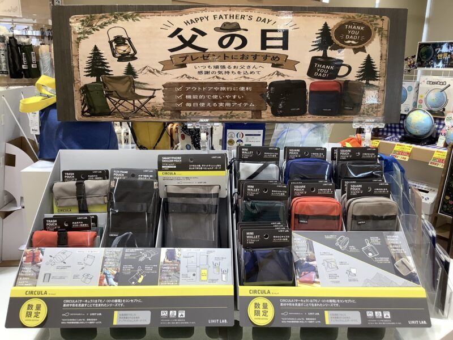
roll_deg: -0.9
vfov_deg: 45.4
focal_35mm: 31
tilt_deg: -15.2
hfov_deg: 58.4
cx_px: 226
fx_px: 406
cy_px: 170
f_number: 2.4
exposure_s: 1/60
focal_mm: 3.3
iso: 50
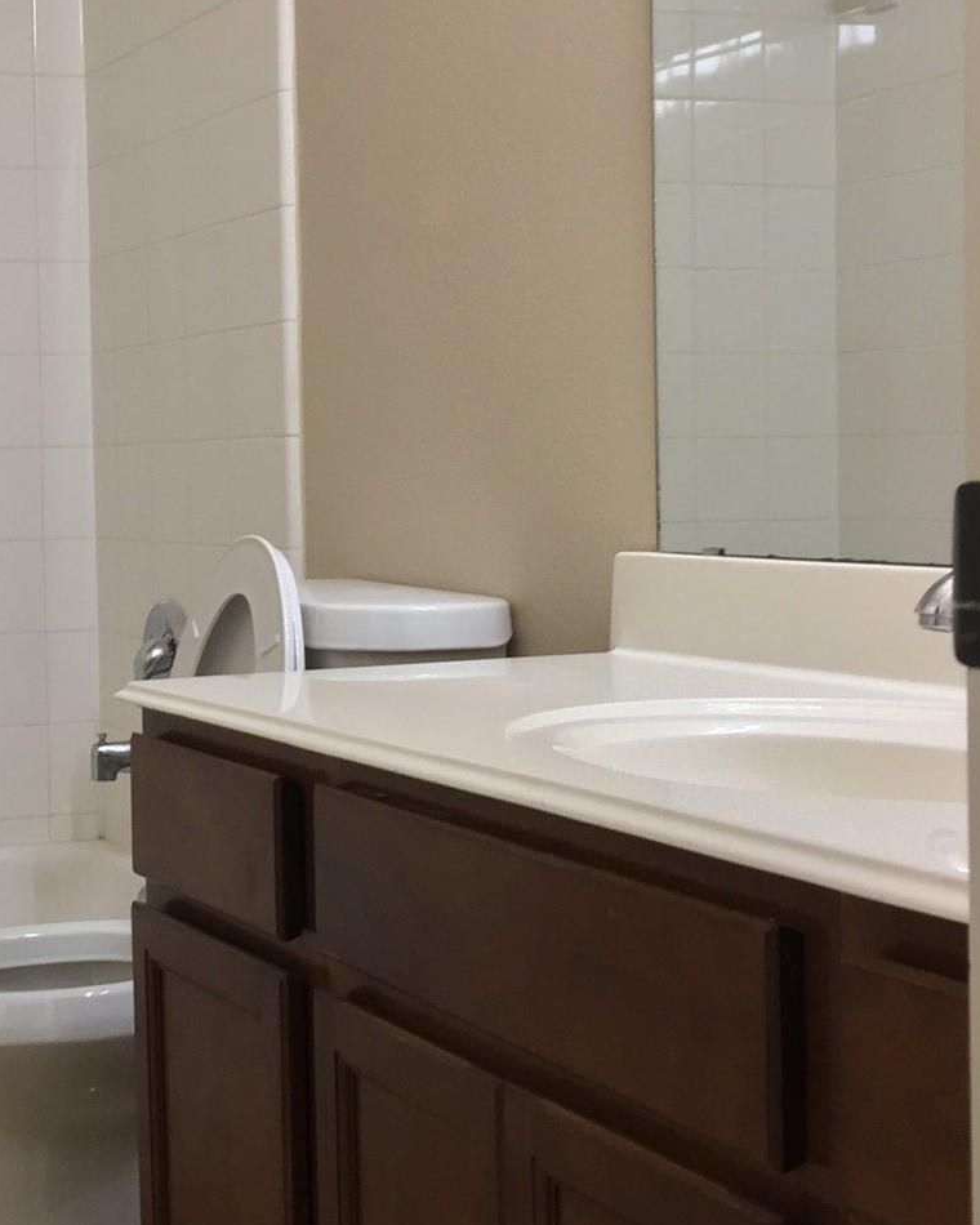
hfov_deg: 24.0
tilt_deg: +0.1
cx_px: 17
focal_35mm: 61
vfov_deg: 30.9
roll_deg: +1.8
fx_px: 2212
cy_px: 531
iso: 50
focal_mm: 4.15
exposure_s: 1/30
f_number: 2.2
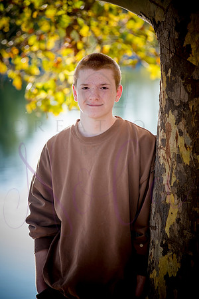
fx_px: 1285
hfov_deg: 8.9
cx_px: 100
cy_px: 150
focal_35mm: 155
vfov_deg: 13.2
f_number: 5
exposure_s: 1/640
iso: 400
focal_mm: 155
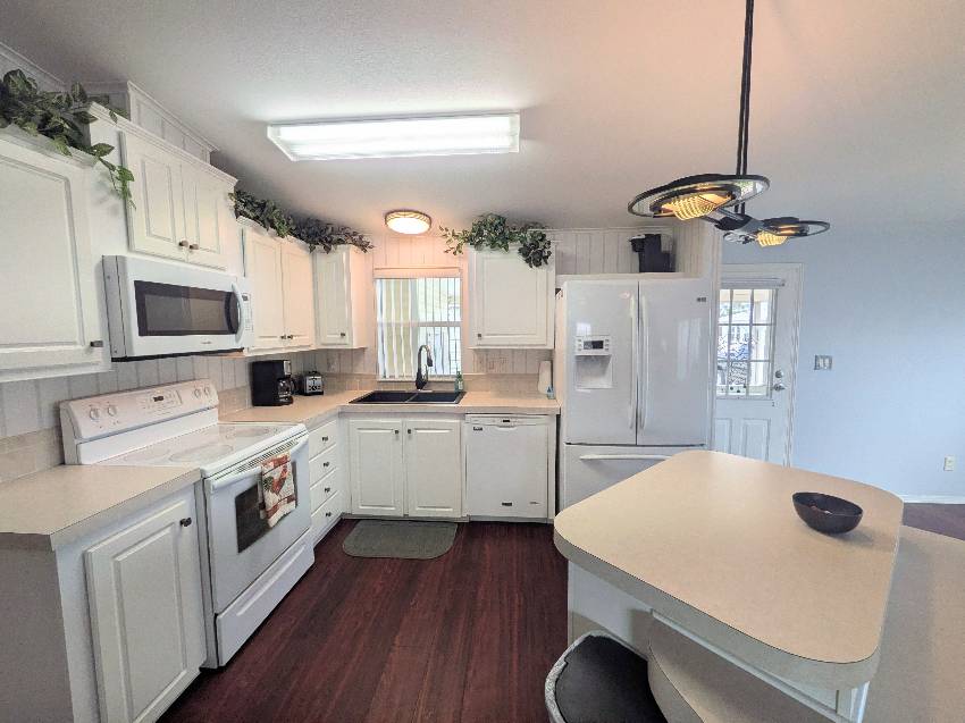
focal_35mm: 14
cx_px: 482
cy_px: 362
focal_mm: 1.83
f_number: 2.2
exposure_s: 1/208
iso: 44
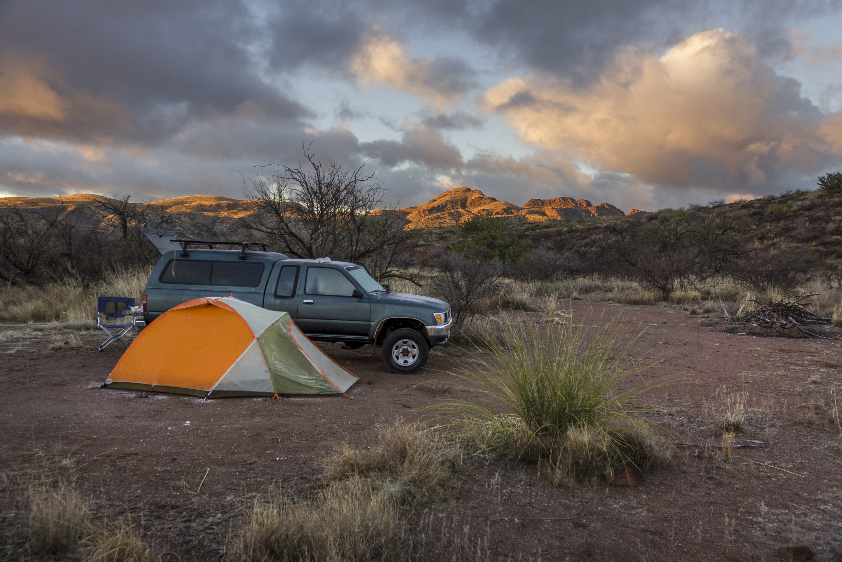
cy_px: 281
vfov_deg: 45.0
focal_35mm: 29
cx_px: 421
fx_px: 678
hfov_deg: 63.7
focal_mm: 10.59
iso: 64
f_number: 2.8
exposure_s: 1/160
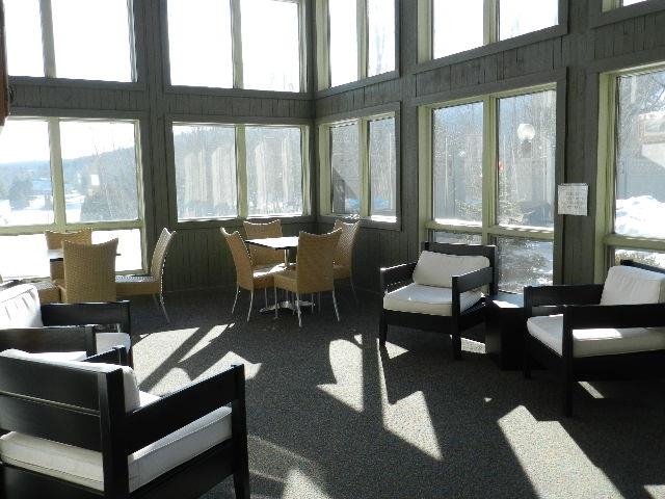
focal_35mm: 32
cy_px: 250
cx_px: 332
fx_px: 615
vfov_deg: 44.2
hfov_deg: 56.8
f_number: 3.7
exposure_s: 1/125
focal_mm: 5.6
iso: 160
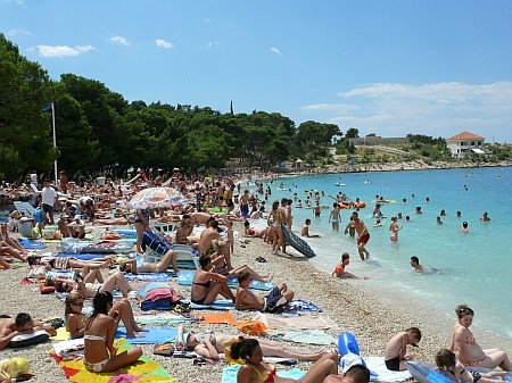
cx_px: 256
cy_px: 192
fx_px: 517
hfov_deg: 52.7
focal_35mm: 35
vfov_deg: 40.7
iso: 100
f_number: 8
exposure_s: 1/500
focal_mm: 7.4
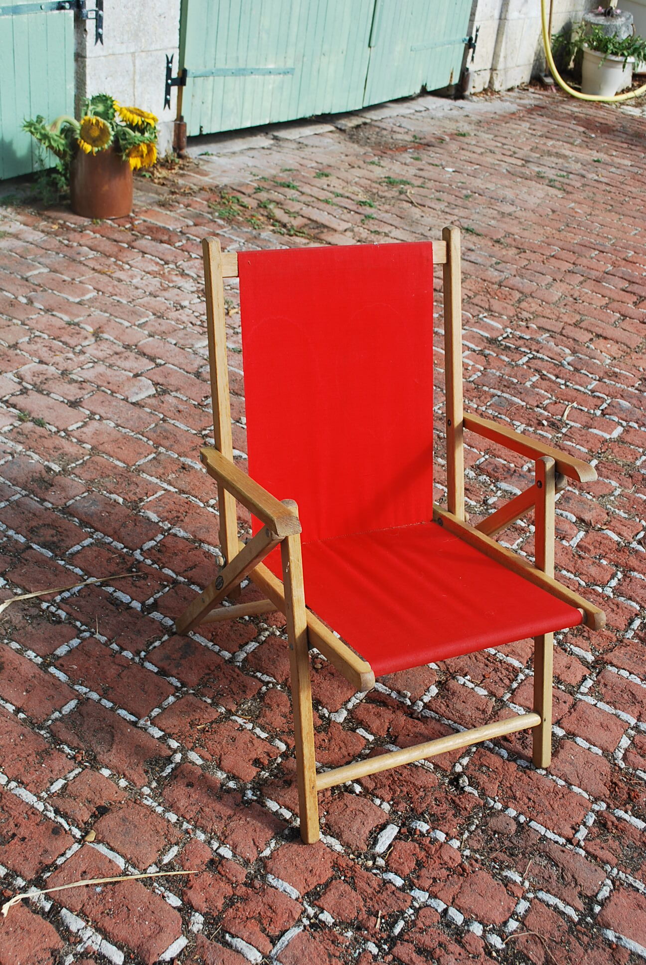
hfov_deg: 34.3
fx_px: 1047
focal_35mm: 39
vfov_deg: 49.5
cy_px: 482
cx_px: 323
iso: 100
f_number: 5.6
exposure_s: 1/125
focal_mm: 26
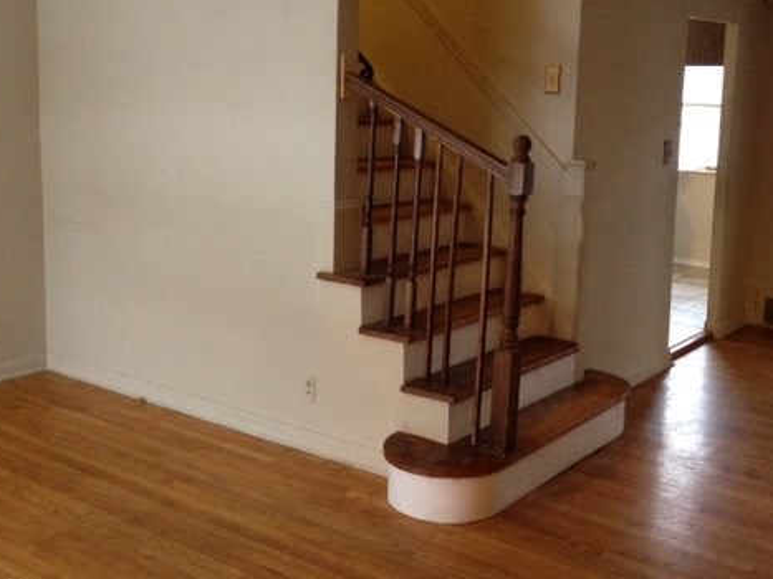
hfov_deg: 39.4
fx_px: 1072
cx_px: 478
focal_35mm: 48
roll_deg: -2.0
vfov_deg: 30.1
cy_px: 208
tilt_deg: -9.8
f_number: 2.4
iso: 400
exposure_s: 1/17
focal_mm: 4.28
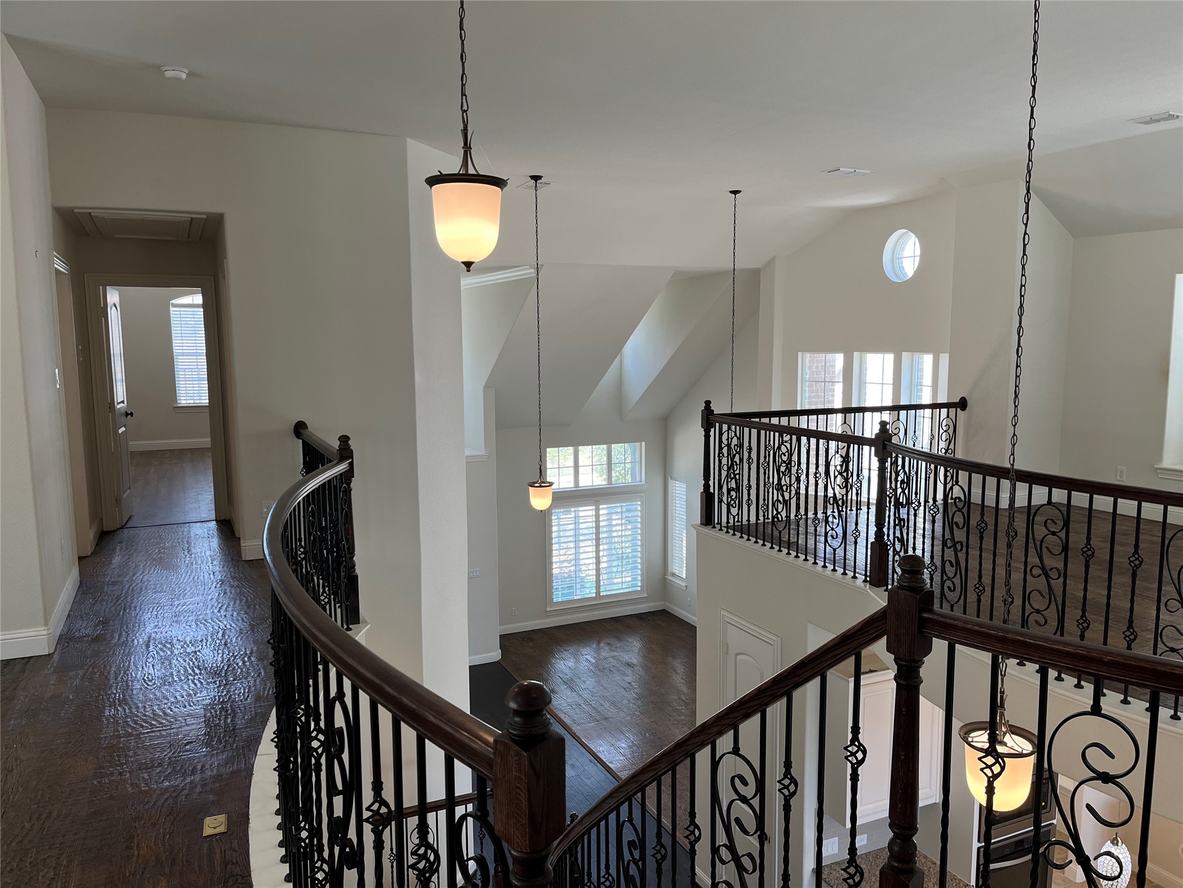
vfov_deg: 53.1
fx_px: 889
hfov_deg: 67.3
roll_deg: +0.3
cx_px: 592
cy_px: 444
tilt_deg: -7.1
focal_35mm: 26
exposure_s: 1/120
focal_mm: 5.1
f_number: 1.6
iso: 80
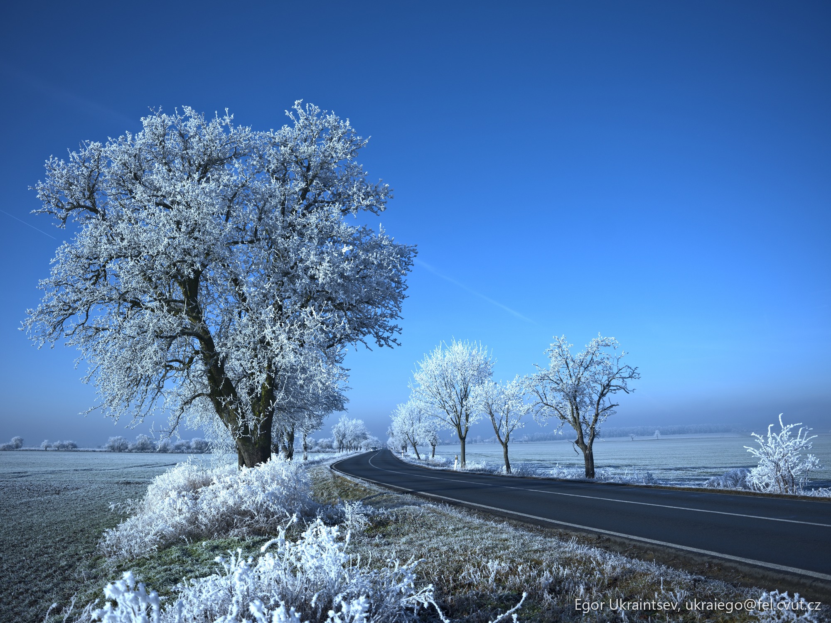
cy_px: 312
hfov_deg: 63.4
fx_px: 672
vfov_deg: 49.7
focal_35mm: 28
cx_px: 416
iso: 100
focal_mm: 35.6
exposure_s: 1/480
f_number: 5
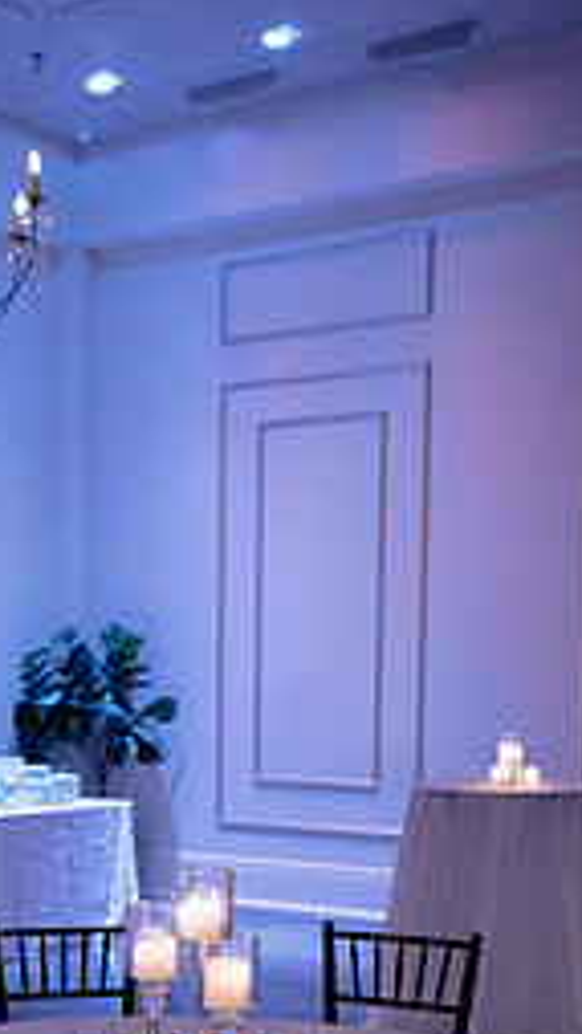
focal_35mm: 65
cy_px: 871
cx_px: 130
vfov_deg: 31.3
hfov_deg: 18.4
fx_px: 1782
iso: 1600
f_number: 2.2
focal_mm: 35
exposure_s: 1/100
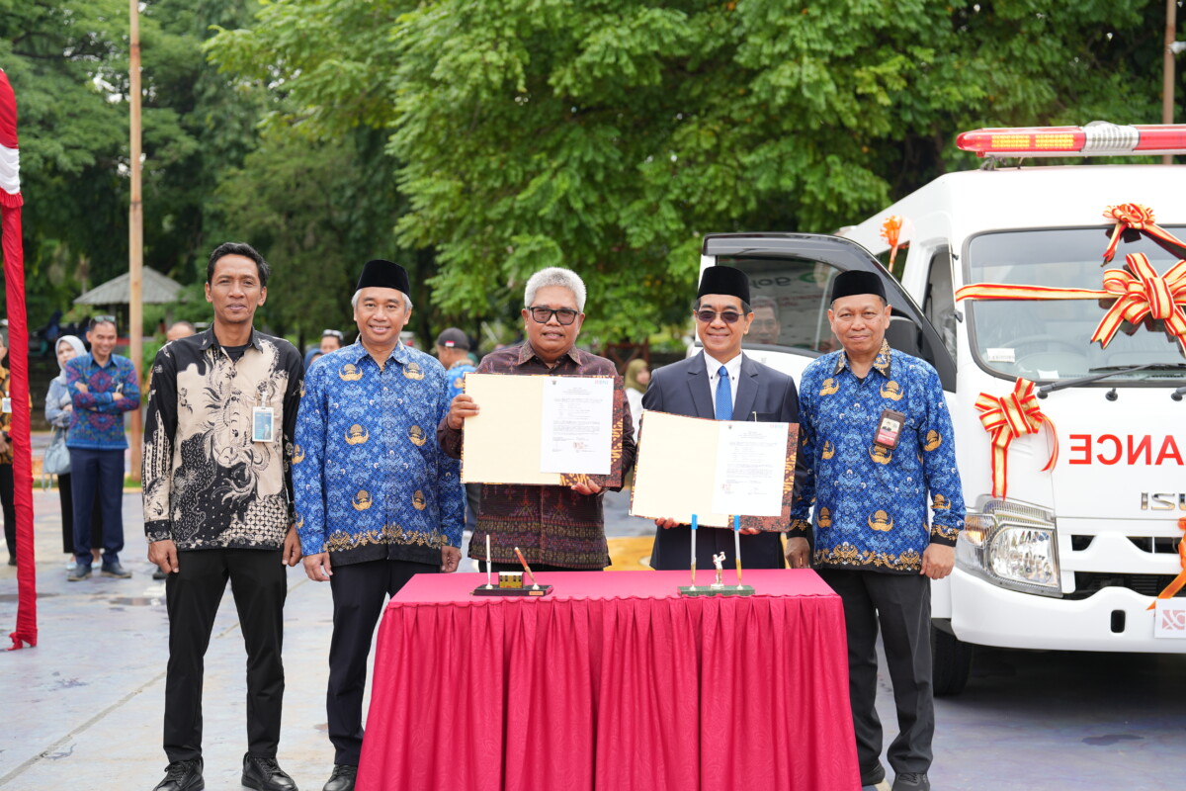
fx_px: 1647
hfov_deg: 39.6
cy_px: 396
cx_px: 593
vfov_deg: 27.0
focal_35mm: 50
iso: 100
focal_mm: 50
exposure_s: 1/500
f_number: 2.2
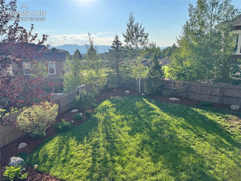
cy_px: 90
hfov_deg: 71.6
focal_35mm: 24
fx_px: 167
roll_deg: +1.0
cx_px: 120
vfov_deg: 56.8
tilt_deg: -14.5
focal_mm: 6.76
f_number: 1.78
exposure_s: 1/3096
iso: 80
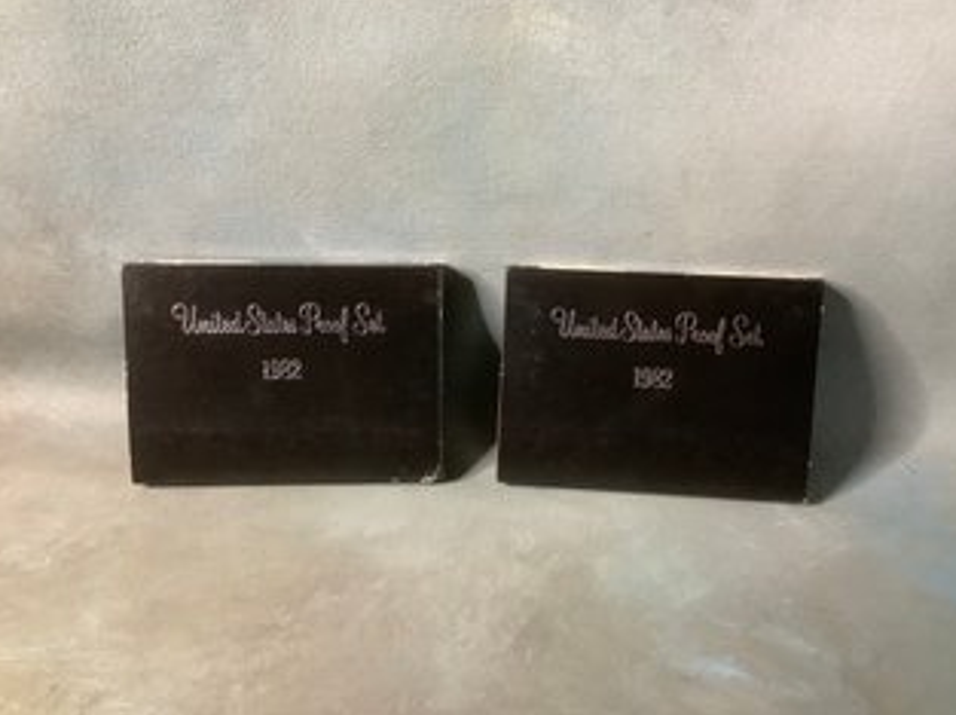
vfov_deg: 41.7
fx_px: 938
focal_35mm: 34
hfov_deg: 54.0
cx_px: 496
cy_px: 380
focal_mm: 3.3
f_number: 2.4
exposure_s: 1/33
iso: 320
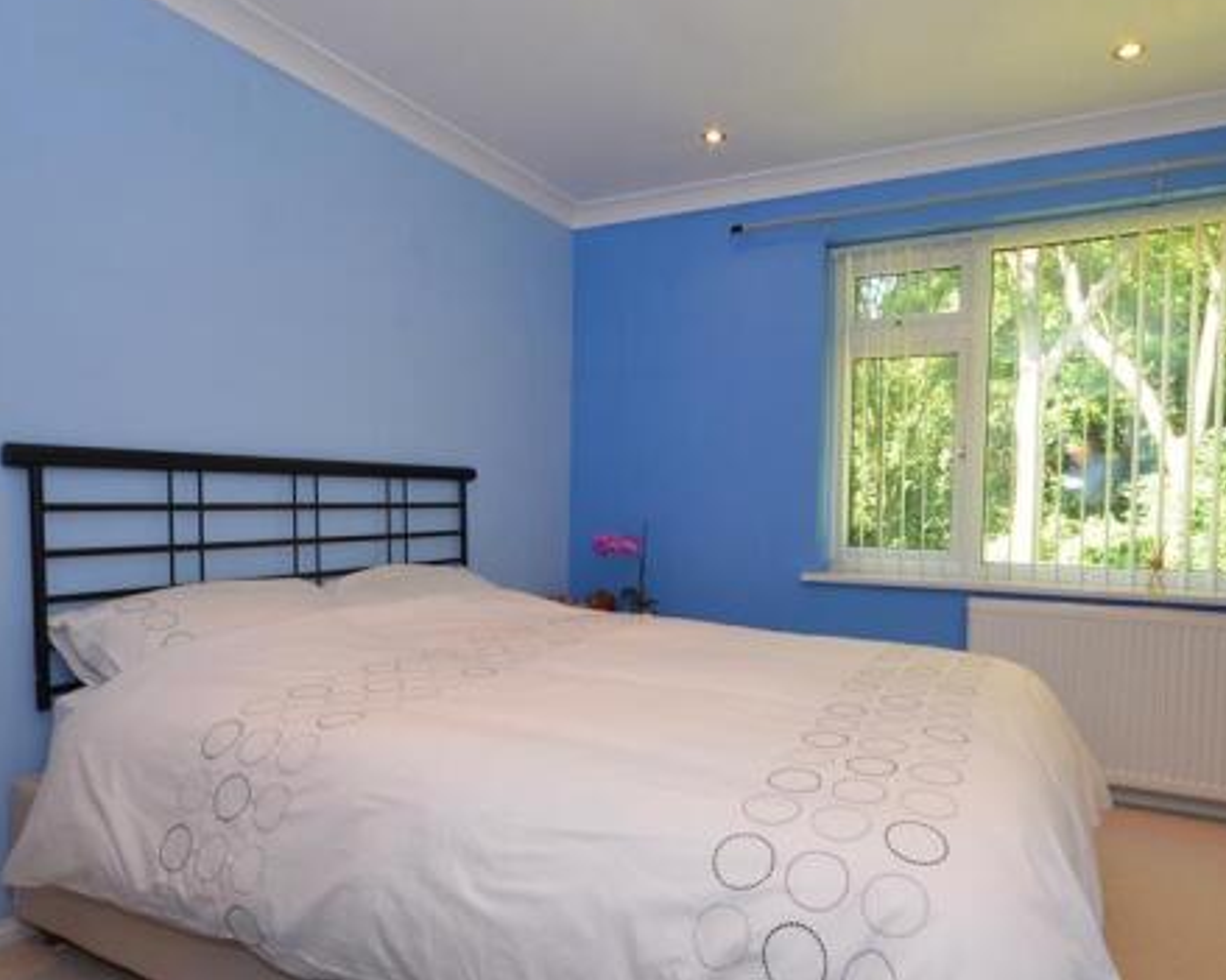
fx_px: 762
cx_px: 637
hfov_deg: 77.6
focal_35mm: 21
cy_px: 472
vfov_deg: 65.5
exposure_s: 1/5
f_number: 11
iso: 200
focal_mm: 10
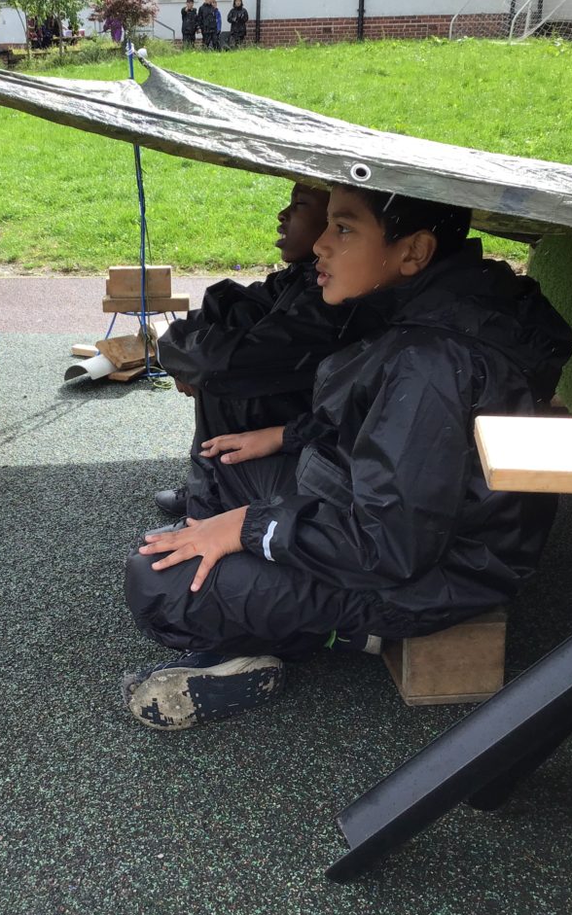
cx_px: 153
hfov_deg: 28.8
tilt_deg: -18.2
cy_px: 458
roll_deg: +0.7
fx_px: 1098
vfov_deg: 45.3
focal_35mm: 44
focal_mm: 3.3
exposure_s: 1/426
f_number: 2.4
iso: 25
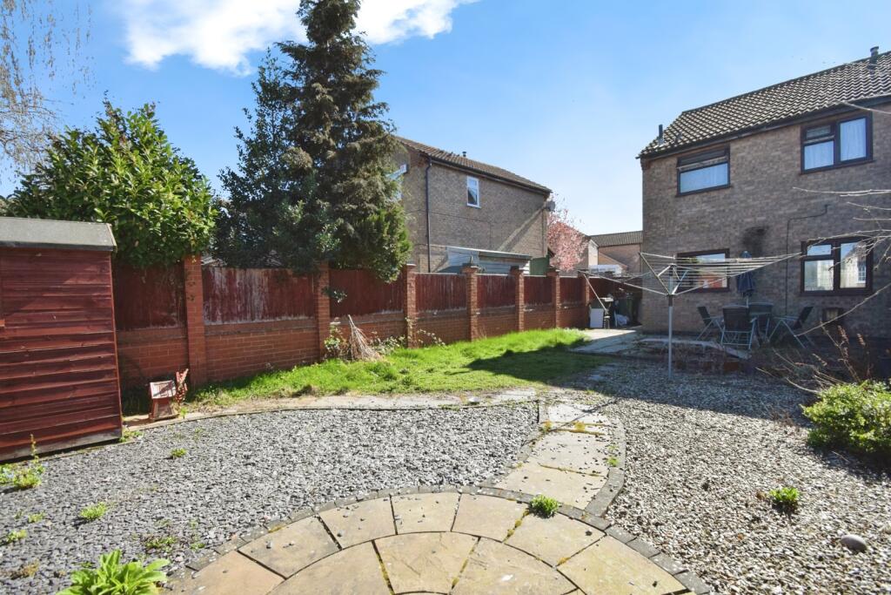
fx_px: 371
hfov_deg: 100.4
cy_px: 298
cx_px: 446
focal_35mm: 15
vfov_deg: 77.3
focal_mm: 10
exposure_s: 1/2000
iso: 1000
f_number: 6.3
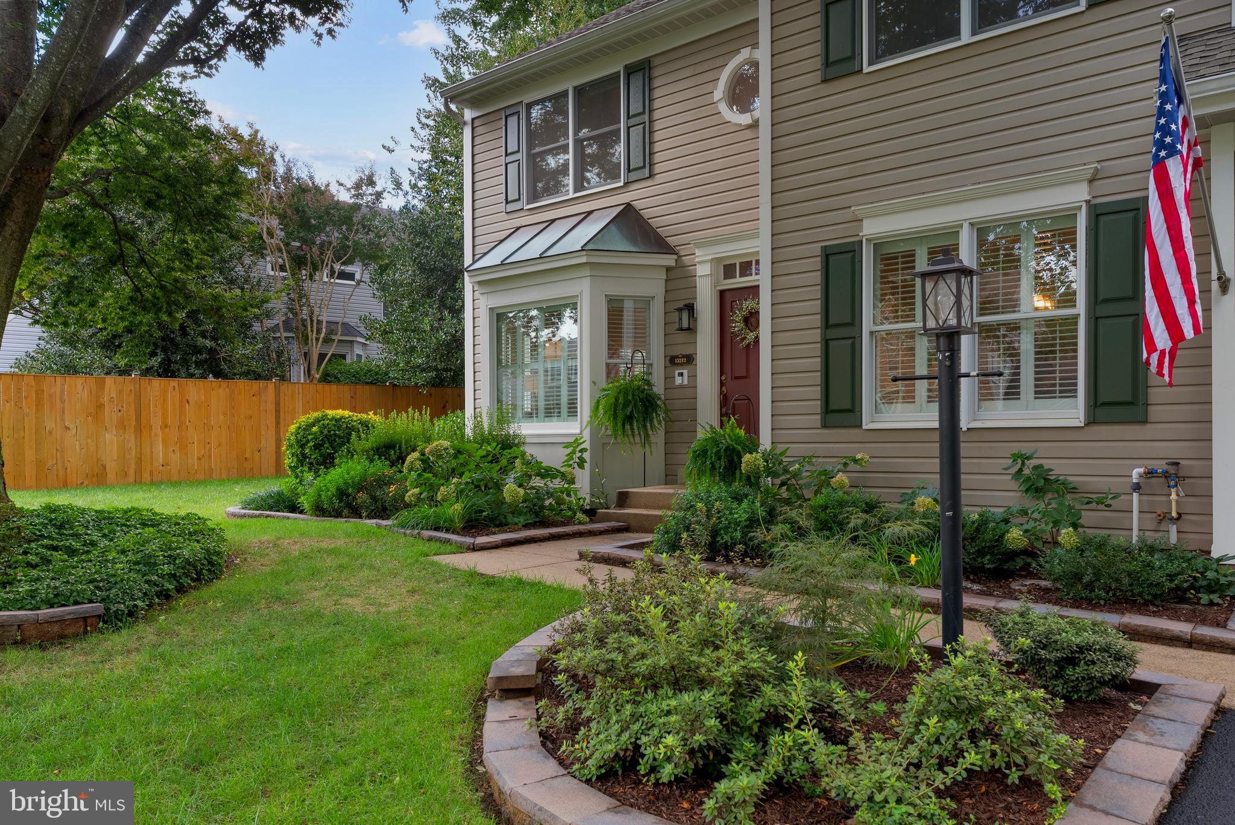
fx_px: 858
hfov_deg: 71.5
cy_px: 412
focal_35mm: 25
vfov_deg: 51.3
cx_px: 618
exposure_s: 1/5
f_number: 9
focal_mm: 25
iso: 200
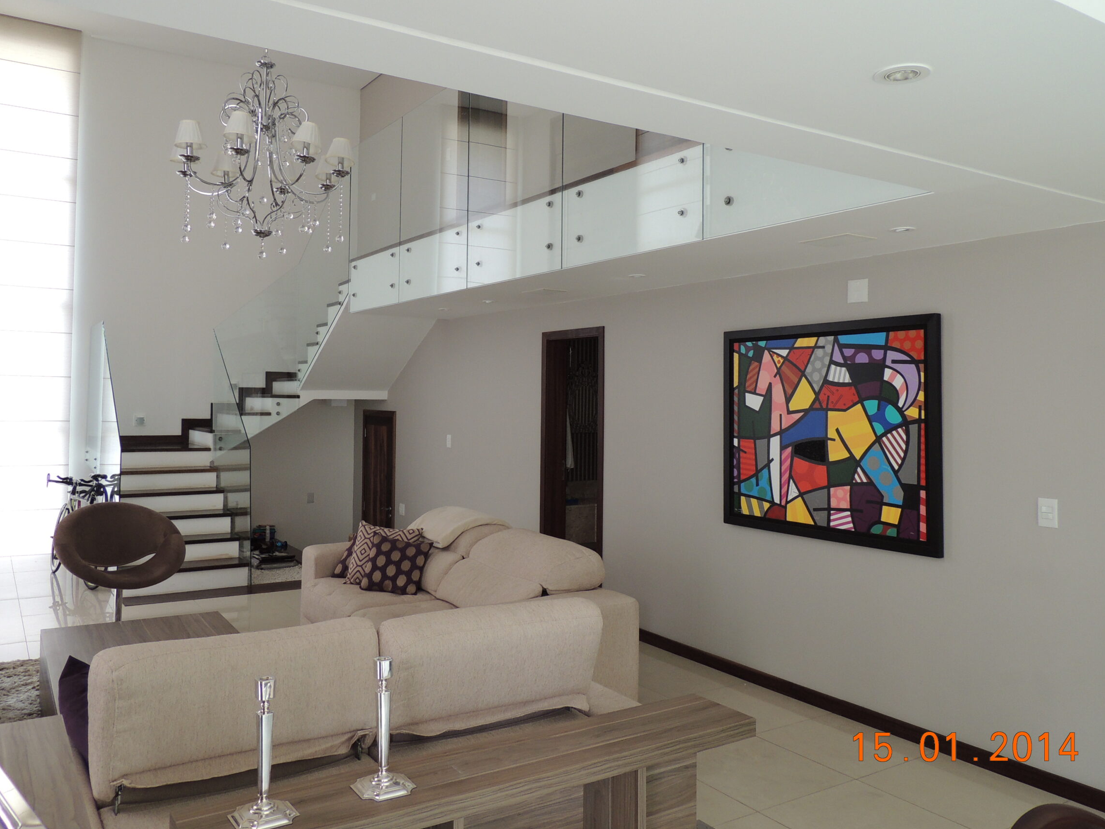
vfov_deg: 51.3
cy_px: 380
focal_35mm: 27
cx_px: 512
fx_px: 862
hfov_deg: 65.2
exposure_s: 1/30
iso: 140
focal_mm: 4.3
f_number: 3
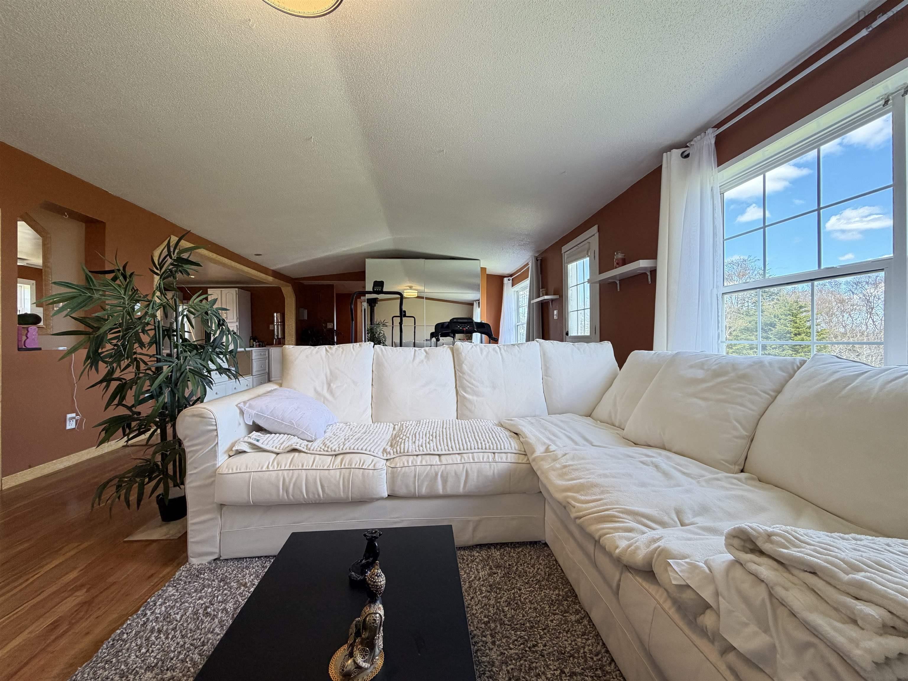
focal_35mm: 14
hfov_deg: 102.1
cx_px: 454
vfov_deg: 85.7
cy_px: 340
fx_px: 367
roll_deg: +0.1
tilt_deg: -0.2
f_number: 2.2
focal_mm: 2.22
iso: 160
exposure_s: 1/120
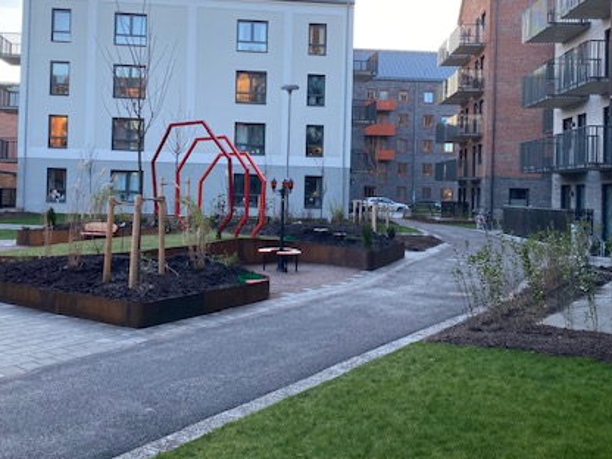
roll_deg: -1.6
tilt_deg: +1.0
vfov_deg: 35.9
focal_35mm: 40
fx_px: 707
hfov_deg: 46.8
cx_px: 288
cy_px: 188
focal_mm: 4.25
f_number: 1.8
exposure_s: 1/172
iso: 32
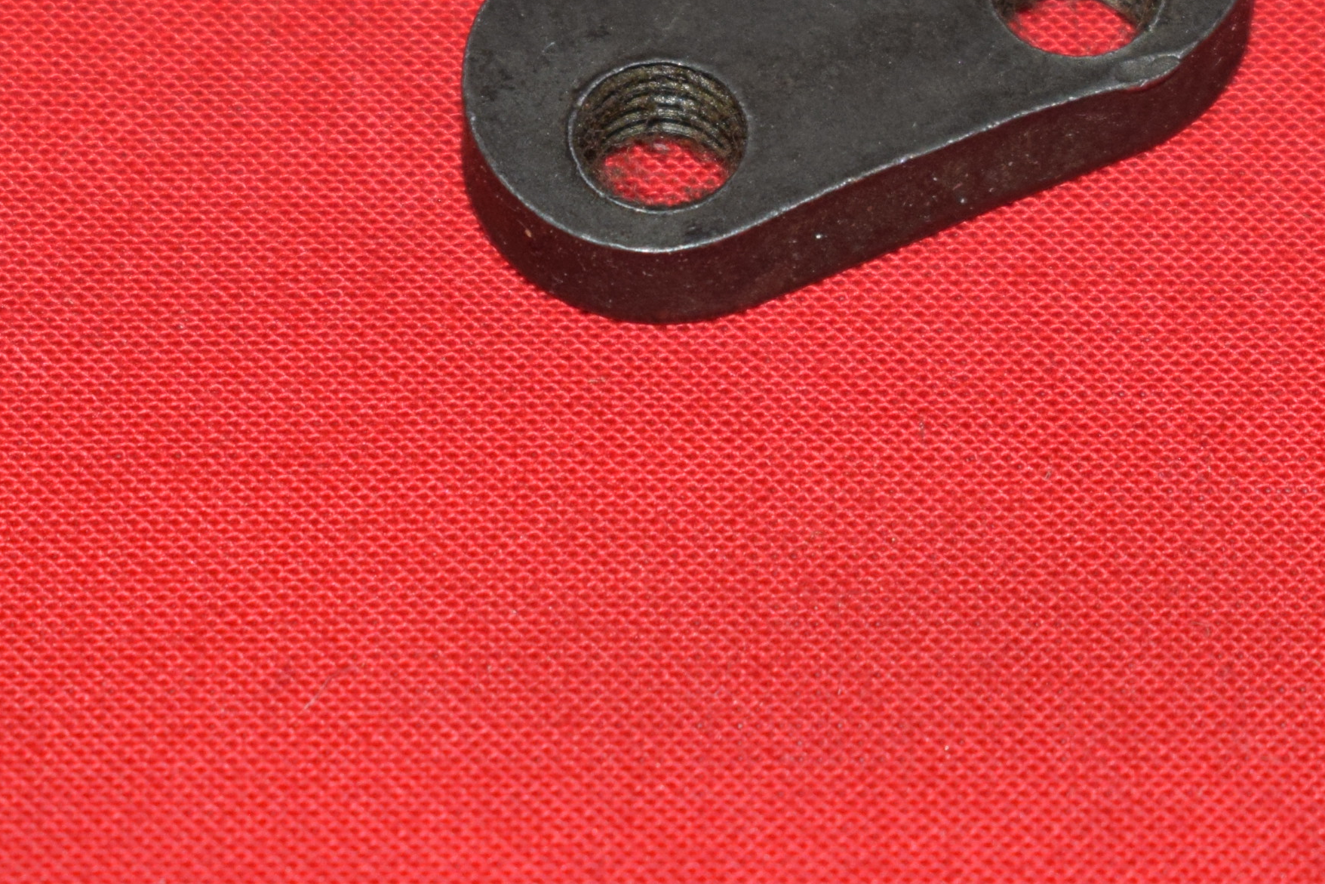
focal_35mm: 211
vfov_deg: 6.5
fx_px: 7776
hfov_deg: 9.7
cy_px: 46
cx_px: 744
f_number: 5.6
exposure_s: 1/125
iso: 640
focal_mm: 55
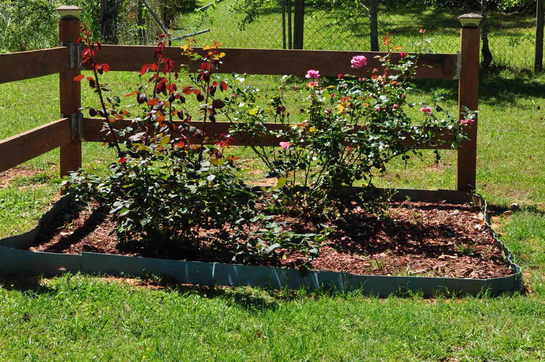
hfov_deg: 25.9
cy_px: 129
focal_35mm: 78
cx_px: 343
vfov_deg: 17.4
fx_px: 1179
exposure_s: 1/320
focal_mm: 32
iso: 200
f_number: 9
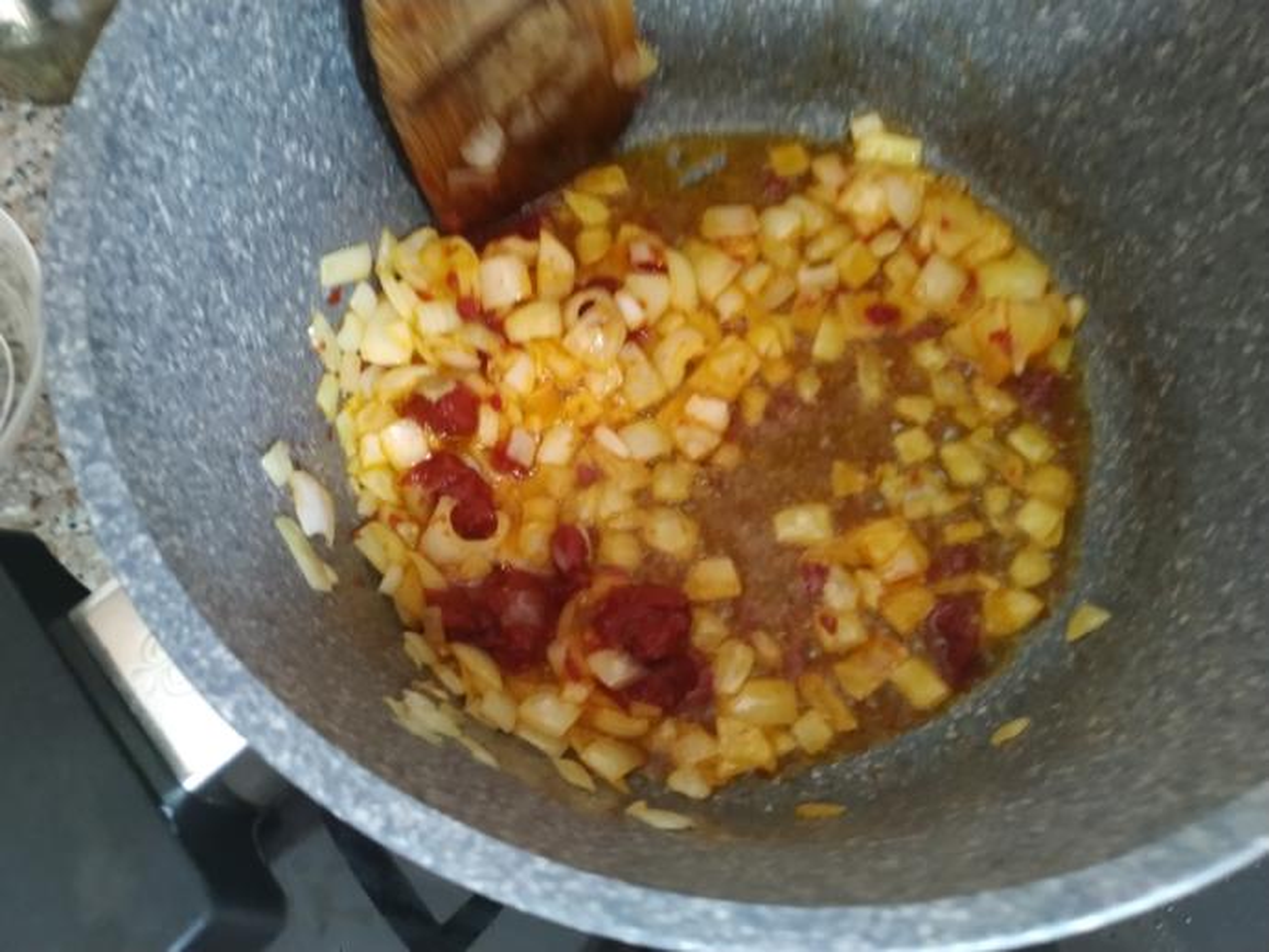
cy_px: 476
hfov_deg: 71.6
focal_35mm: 24
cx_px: 634
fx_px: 880
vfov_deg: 56.8
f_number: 1.9
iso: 640
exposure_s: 1/17
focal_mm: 3.94
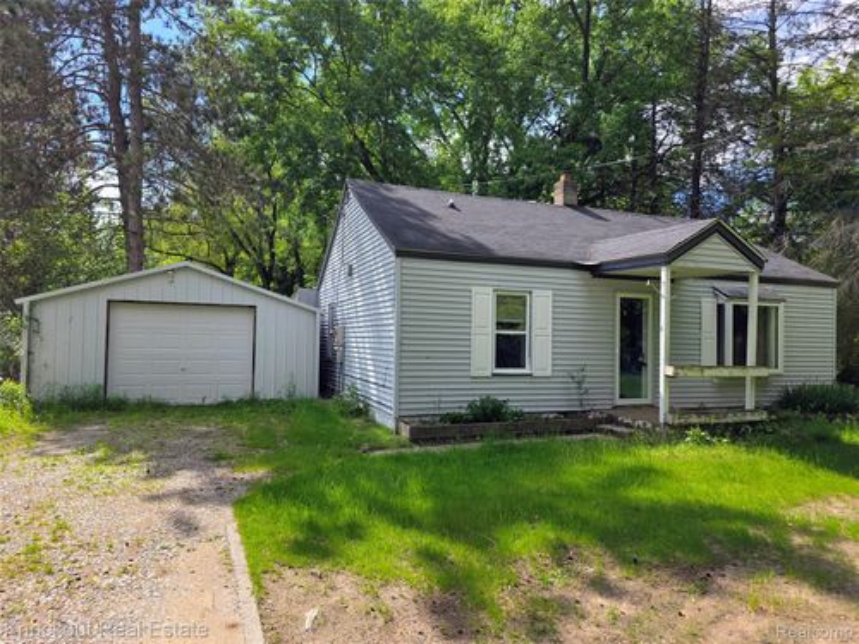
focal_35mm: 23
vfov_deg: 58.9
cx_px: 430
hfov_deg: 73.9
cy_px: 322
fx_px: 571
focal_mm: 6.3
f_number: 1.7
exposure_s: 1/3151
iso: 80
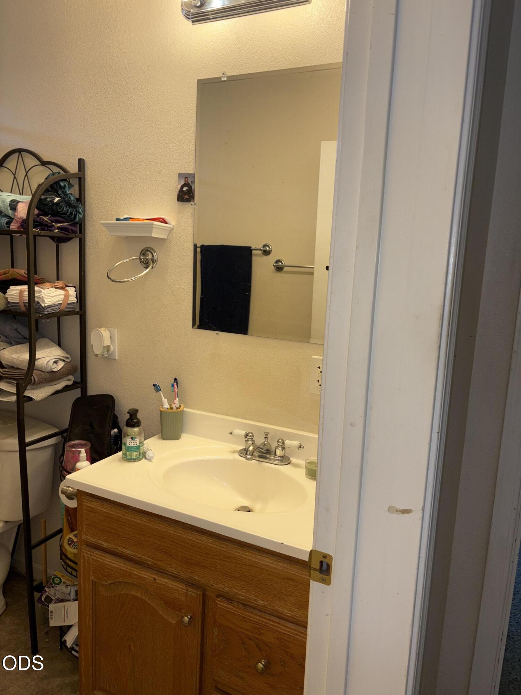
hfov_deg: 53.1
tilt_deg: -10.3
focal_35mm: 26
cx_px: 260
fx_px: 522
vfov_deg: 67.3
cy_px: 348
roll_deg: -2.5
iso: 32
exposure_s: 1/44
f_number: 1.6
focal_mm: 5.96
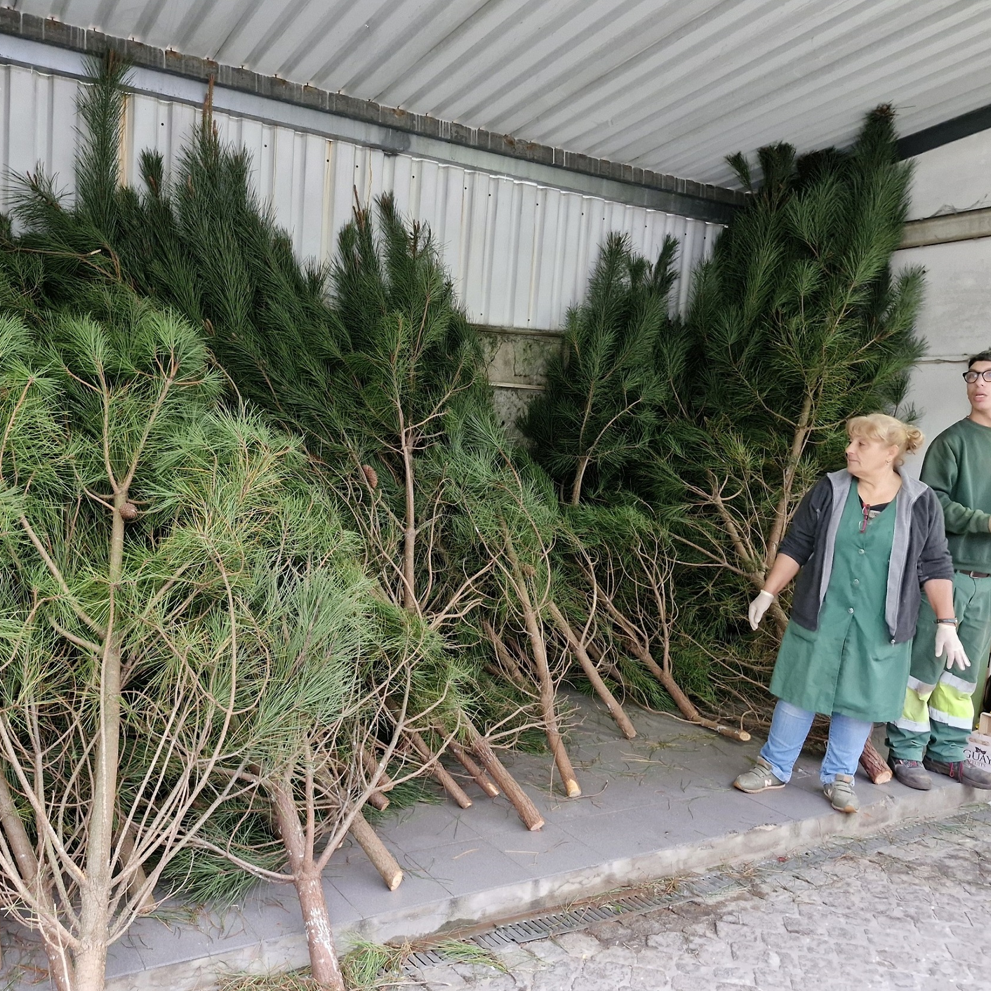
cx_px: 424
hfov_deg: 57.1
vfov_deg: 57.3
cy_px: 510
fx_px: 907
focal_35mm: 28
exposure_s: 1/100
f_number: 1.8
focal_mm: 5.54
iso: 640
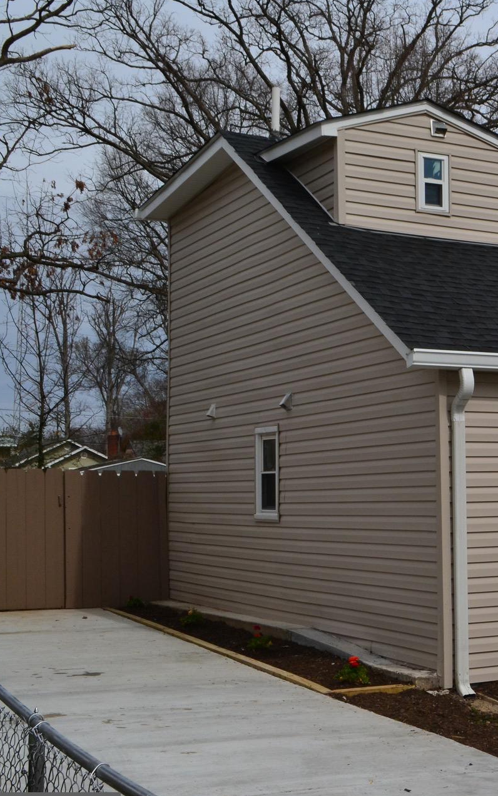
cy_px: 411
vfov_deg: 34.5
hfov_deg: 20.4
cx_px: 622
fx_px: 1281
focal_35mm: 59
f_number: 11
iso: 400
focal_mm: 24
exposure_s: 1/500
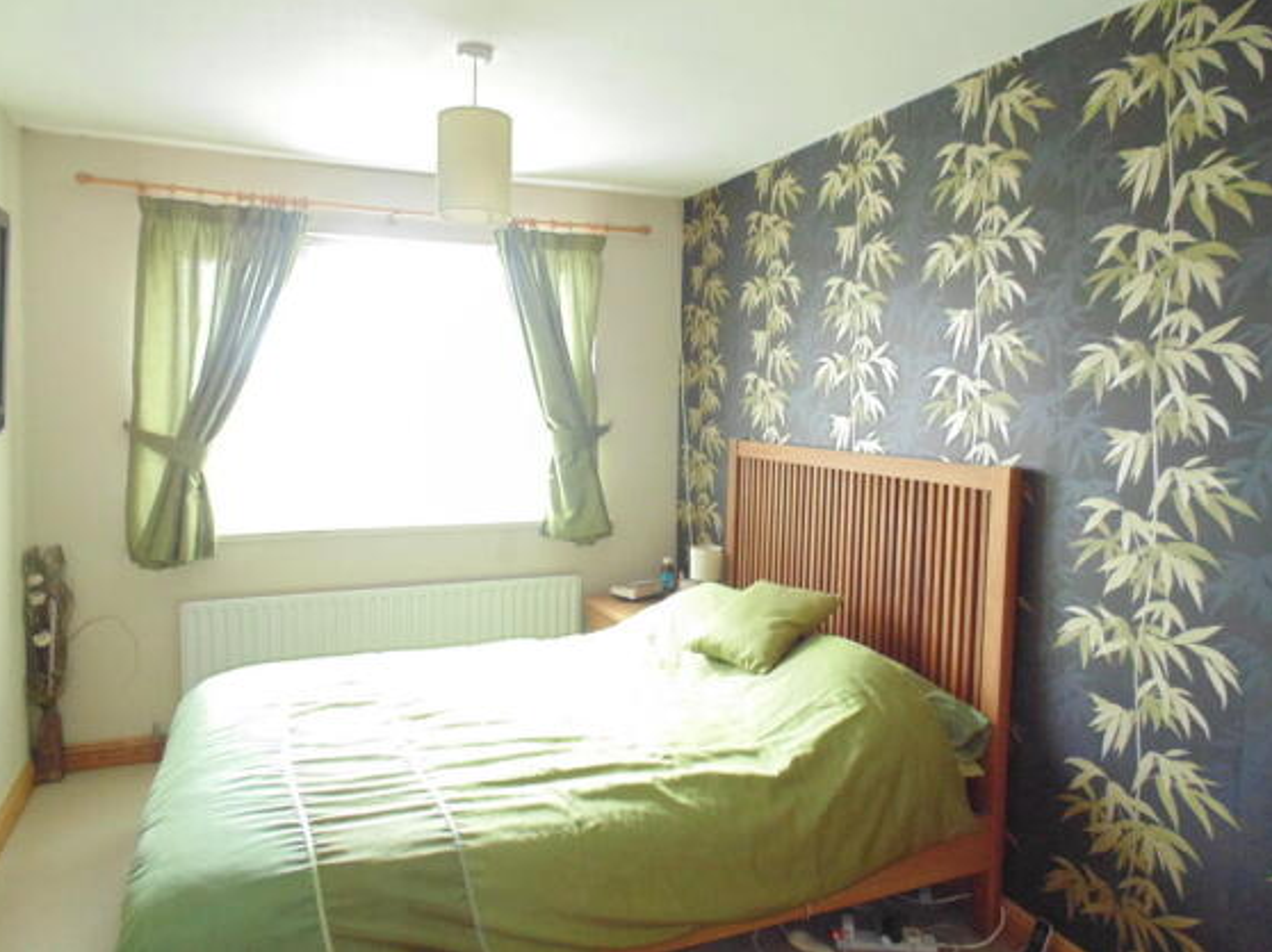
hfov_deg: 73.9
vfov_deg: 58.8
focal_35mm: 23
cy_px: 457
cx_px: 617
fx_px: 845
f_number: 3.1
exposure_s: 1/25
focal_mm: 4
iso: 400
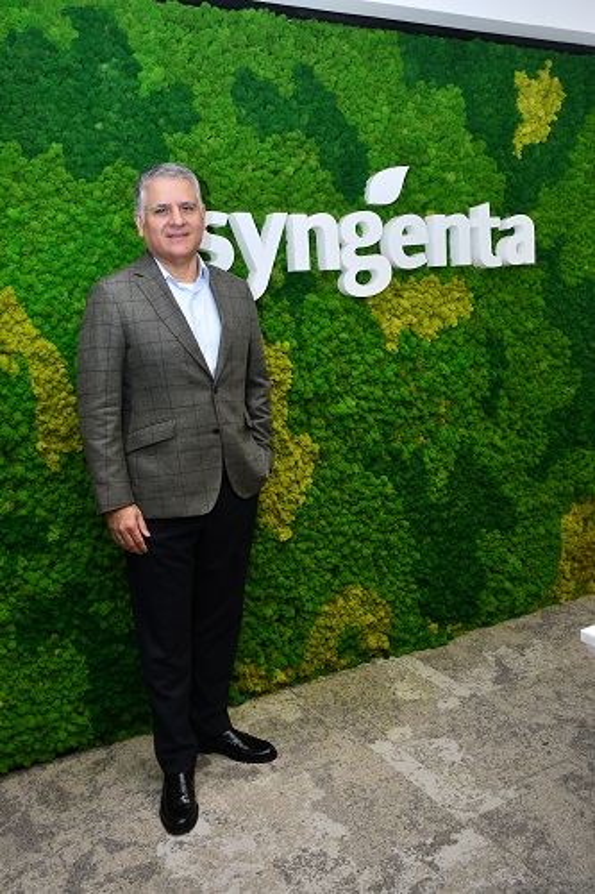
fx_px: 819
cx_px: 298
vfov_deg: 57.2
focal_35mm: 33
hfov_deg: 39.9
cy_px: 447
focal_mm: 22
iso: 500
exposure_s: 1/125
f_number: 6.3
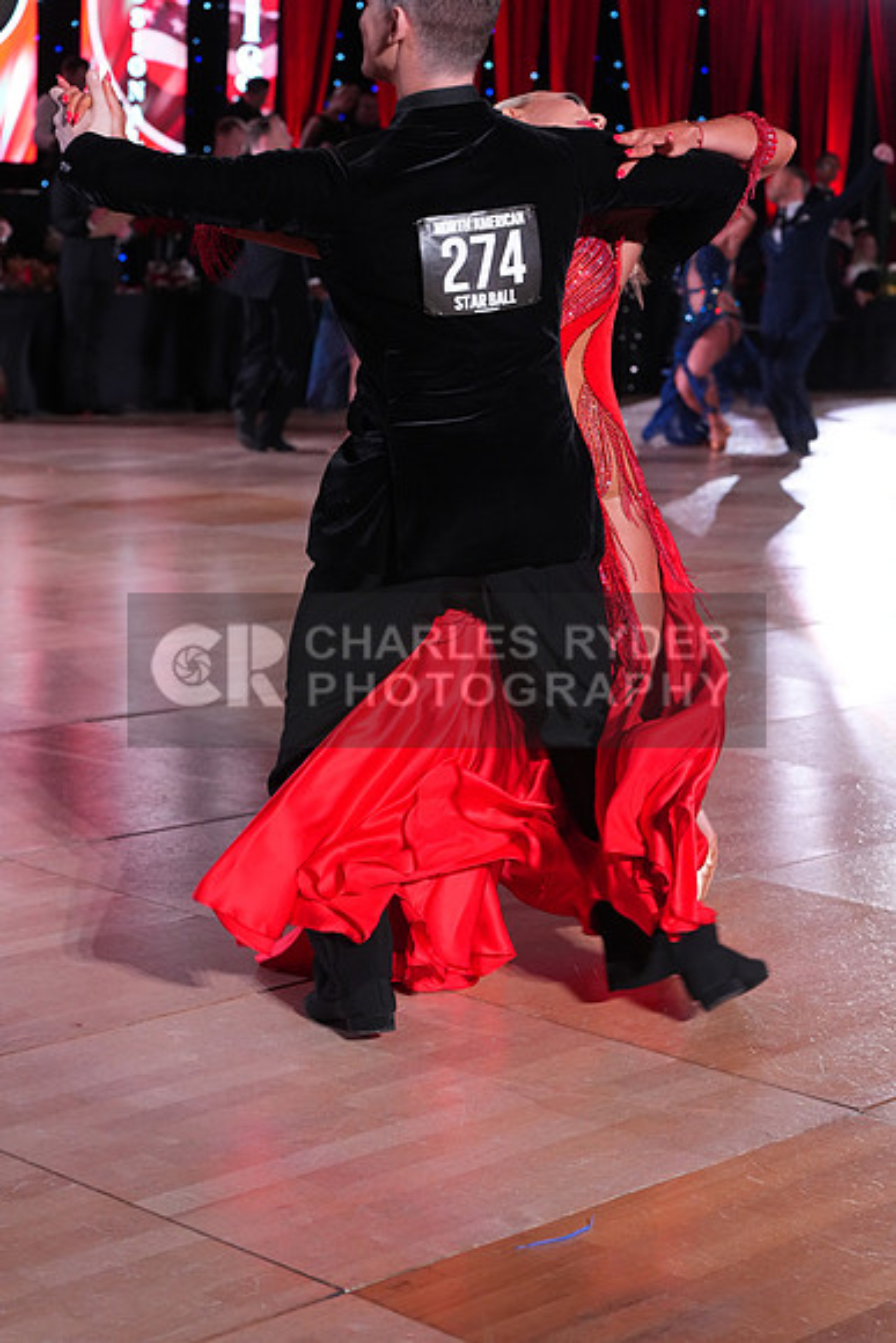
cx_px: 448
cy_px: 672
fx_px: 2612
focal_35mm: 70
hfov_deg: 19.5
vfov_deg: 28.8
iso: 4000
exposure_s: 1/250
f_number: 5.6
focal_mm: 70
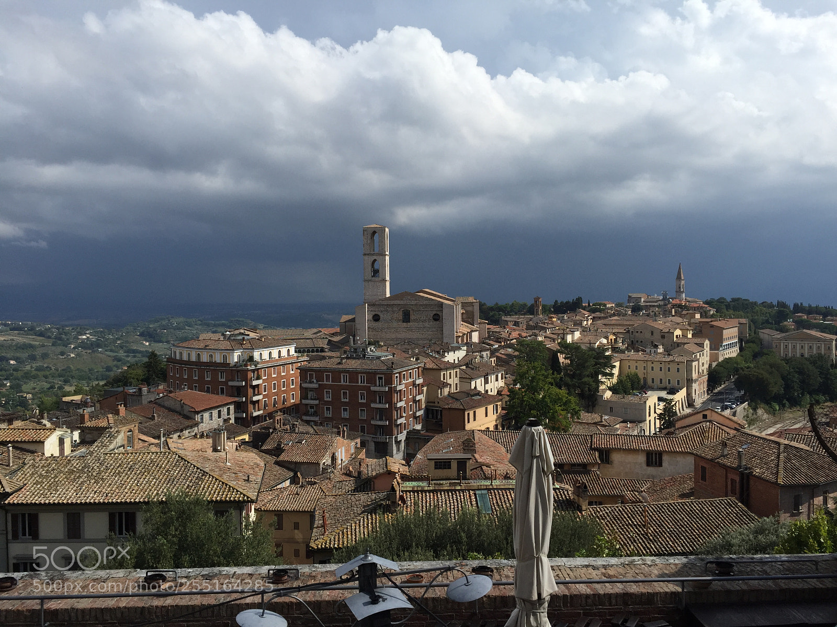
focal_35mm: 29
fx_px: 701
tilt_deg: -1.2
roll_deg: -0.9
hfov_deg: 61.7
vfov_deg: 48.2
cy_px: 314
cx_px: 418
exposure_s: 1/3597
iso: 32
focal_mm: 4.15
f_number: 2.2
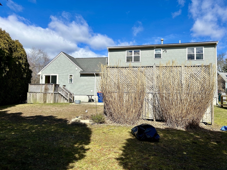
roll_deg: -1.0
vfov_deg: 53.1
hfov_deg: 67.3
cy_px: 85
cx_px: 114
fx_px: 170
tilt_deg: +3.7
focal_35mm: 26
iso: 50
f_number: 1.5
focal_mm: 5.7
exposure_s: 1/5319
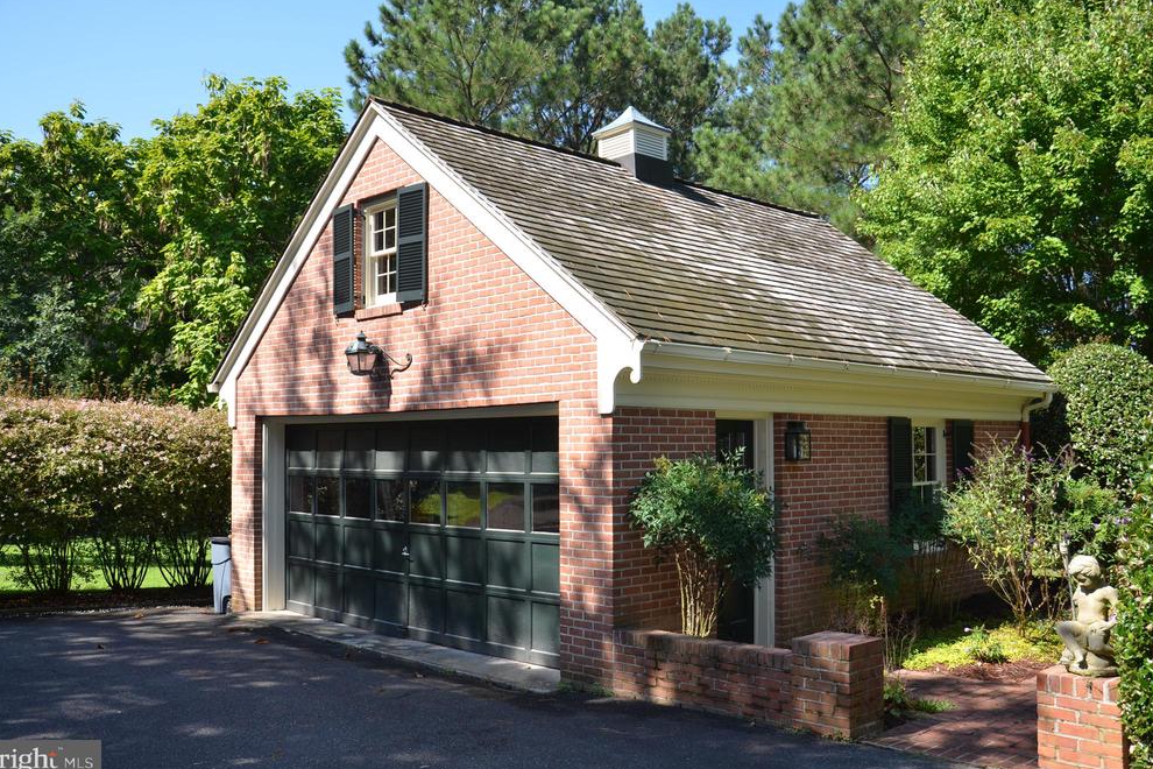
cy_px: 387
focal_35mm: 33
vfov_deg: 40.5
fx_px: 1041
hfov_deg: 57.9
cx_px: 570
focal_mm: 21
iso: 100
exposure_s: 1/250
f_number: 5
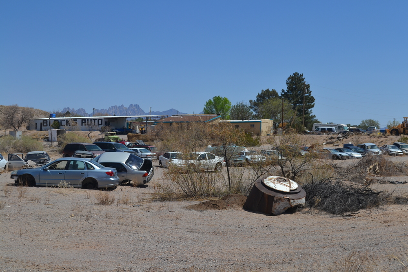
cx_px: 204
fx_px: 612
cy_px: 136
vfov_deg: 25.1
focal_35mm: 54
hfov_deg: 36.9
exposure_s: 1/400
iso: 100
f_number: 10
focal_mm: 36
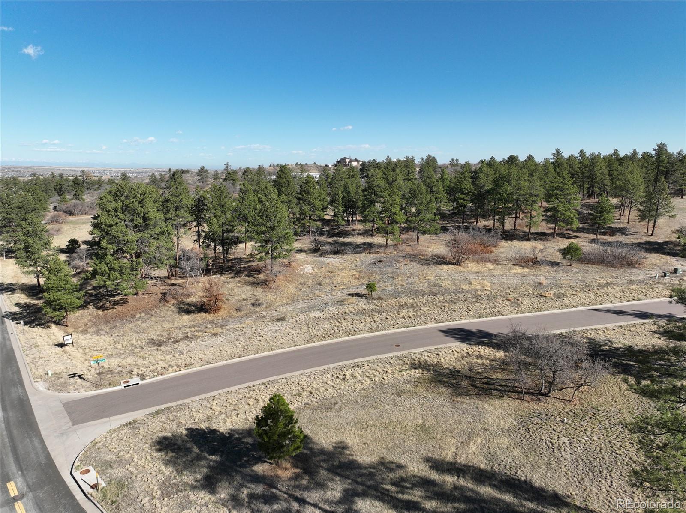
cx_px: 343
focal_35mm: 24
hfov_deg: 71.6
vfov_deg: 56.8
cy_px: 256
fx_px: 475
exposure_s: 1/1600
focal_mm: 12.29
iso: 100
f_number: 2.8
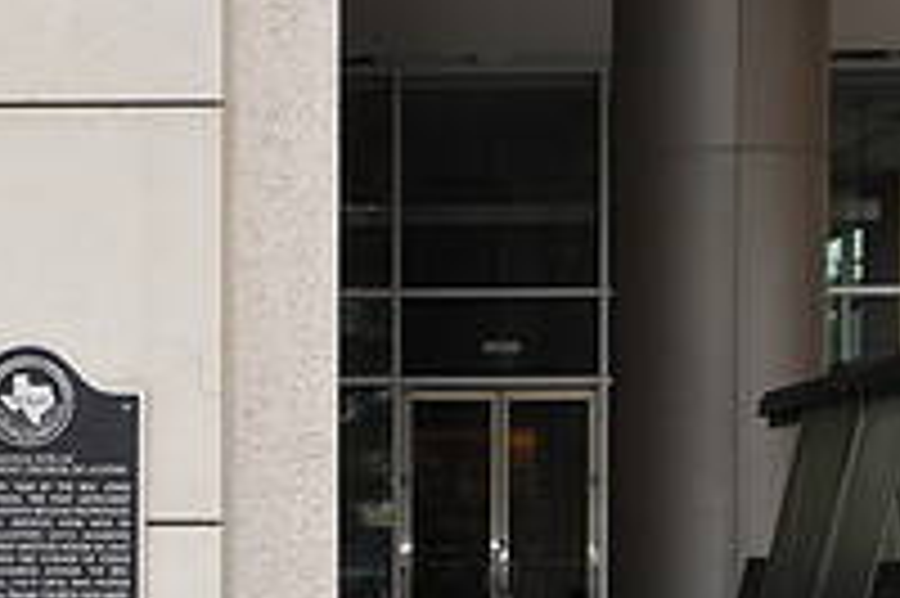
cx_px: 54
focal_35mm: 122
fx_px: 3047
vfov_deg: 11.1
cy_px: 573
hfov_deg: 16.5
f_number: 6.3
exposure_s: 1/200
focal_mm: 28
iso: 200
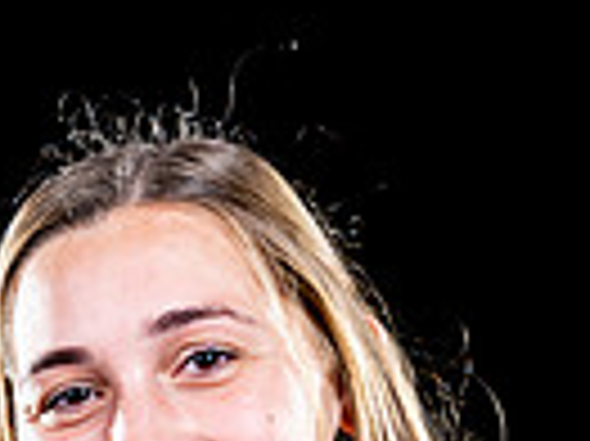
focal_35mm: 195
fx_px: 3321
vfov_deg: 7.2
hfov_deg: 10.2
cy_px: 990
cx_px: 248
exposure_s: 1/125
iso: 100
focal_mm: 59
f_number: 5.6
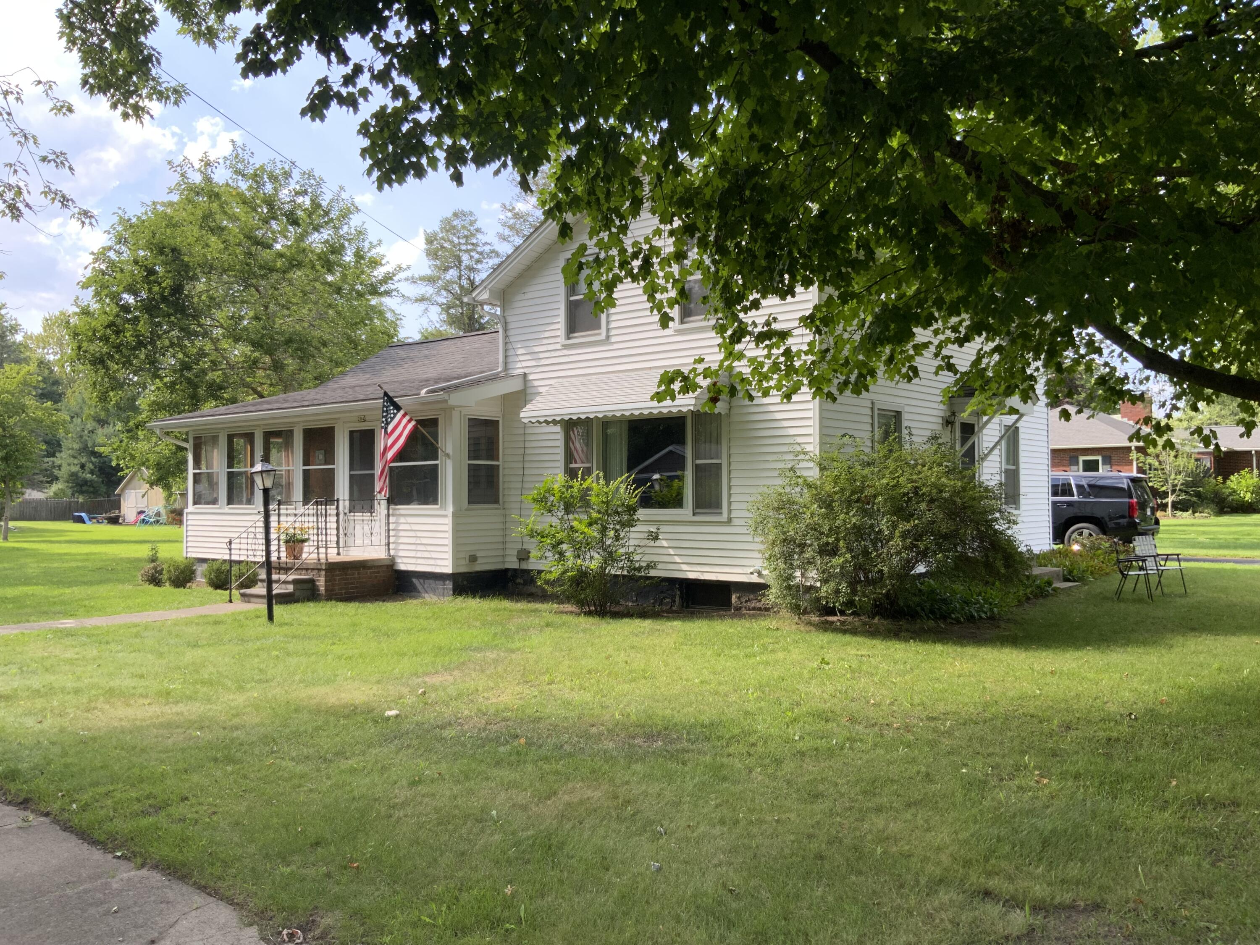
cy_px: 472
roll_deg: +0.1
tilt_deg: +1.6
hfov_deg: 61.7
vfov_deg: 48.2
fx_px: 1056
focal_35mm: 29
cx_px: 630
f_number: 1.8
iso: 16
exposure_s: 1/283
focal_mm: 3
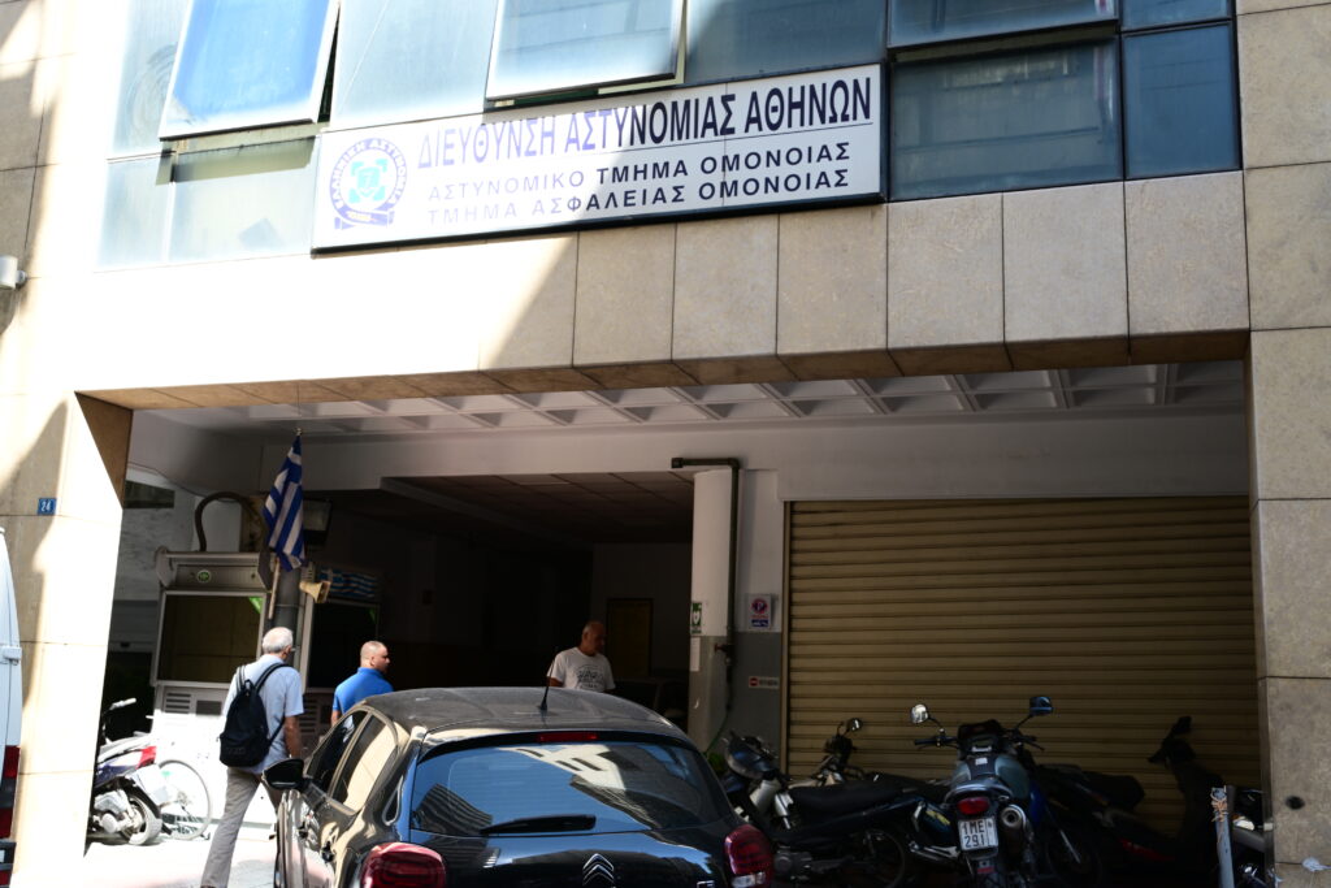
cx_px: 666
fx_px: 1331
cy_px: 444
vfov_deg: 36.9
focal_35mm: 36
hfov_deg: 53.1
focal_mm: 36
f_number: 6.3
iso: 400
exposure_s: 1/160
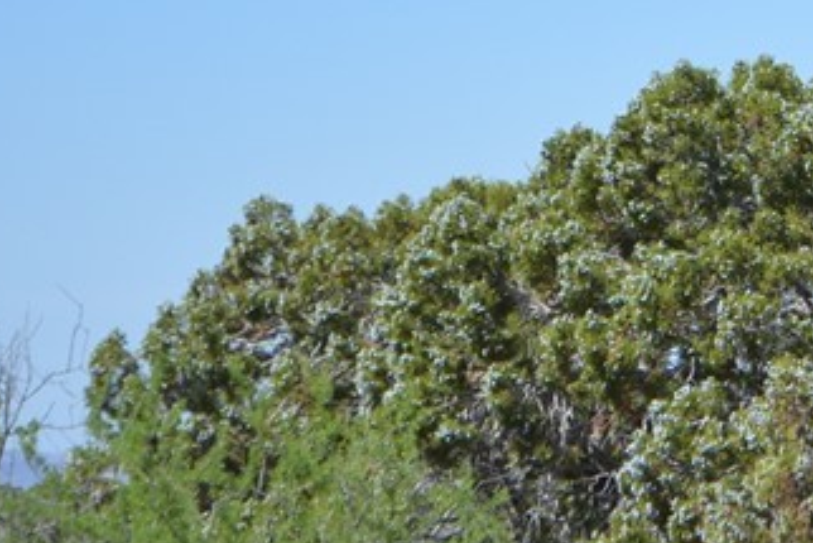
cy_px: 306
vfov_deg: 5.0
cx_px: 1050
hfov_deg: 7.3
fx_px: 6274
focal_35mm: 278
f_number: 6.3
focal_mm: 55
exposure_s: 1/1600
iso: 400
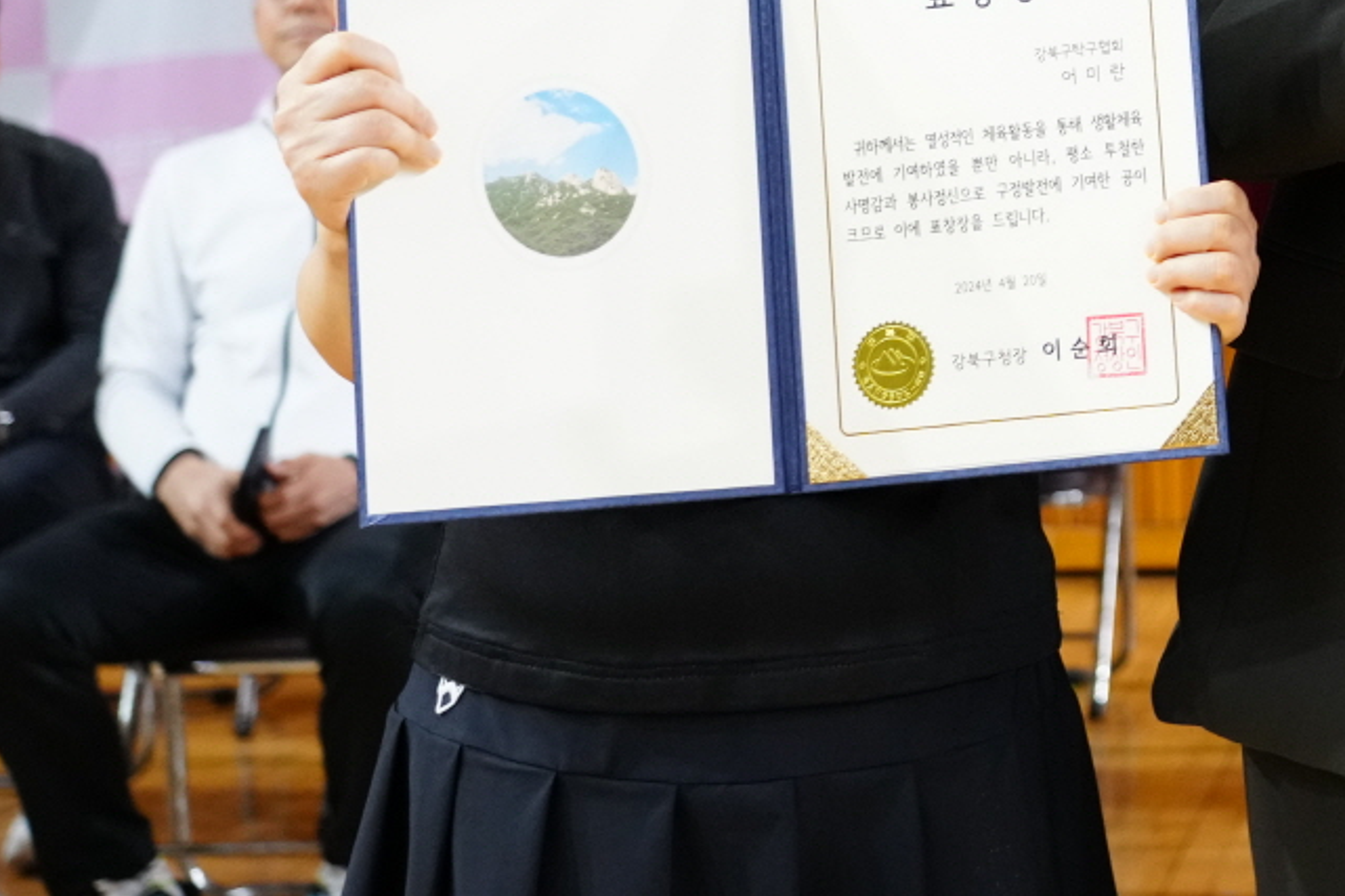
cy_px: -111
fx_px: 4407
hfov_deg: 16.6
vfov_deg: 11.4
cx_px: 1599
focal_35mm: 118
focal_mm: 42
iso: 3200
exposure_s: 1/250
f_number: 4
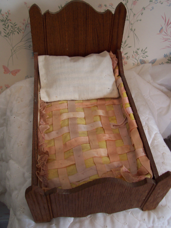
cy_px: 114
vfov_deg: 50.1
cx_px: 86
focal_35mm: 37
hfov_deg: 38.7
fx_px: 244
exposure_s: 1/30
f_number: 2.8
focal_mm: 5.6
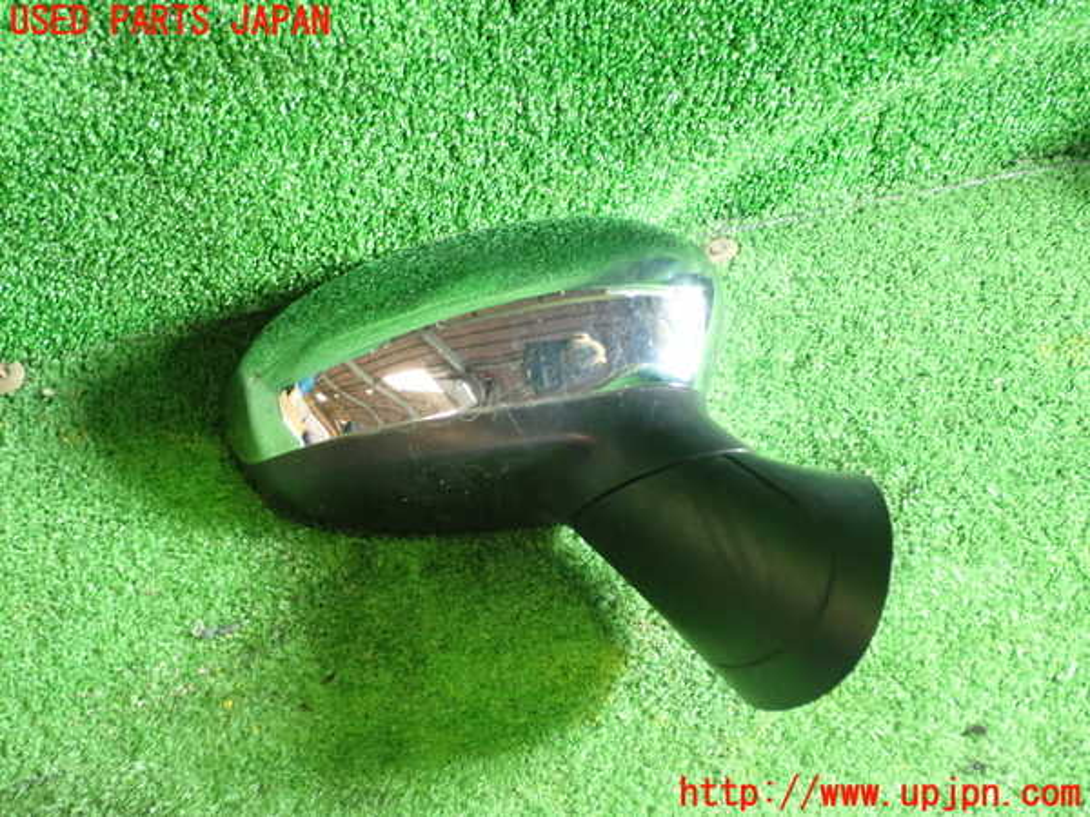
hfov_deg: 45.8
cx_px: 545
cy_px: 408
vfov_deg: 35.1
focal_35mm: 41
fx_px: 1291
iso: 800
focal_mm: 7.31
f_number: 2.8
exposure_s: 1/40
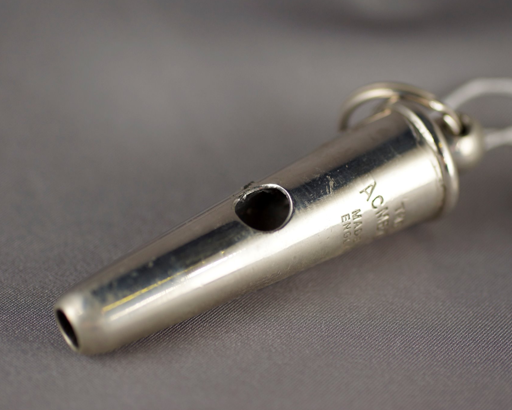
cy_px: 204
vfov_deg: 18.1
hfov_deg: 22.5
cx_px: 287
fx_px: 1288
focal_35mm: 85
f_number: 2.8
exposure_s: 1/60
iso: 200
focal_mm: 50
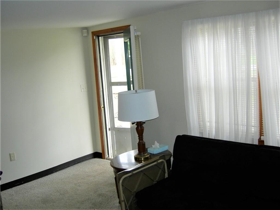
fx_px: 291
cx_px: 140
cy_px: 105
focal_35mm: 36
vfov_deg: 39.6
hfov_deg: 51.4
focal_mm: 7.5
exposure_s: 1/30
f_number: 2.7
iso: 64
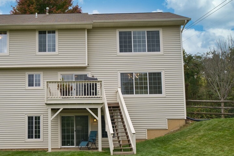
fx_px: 286
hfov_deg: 43.7
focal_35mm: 44
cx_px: 72
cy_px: 111
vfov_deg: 30.1
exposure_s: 1/50
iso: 100
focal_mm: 29
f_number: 10
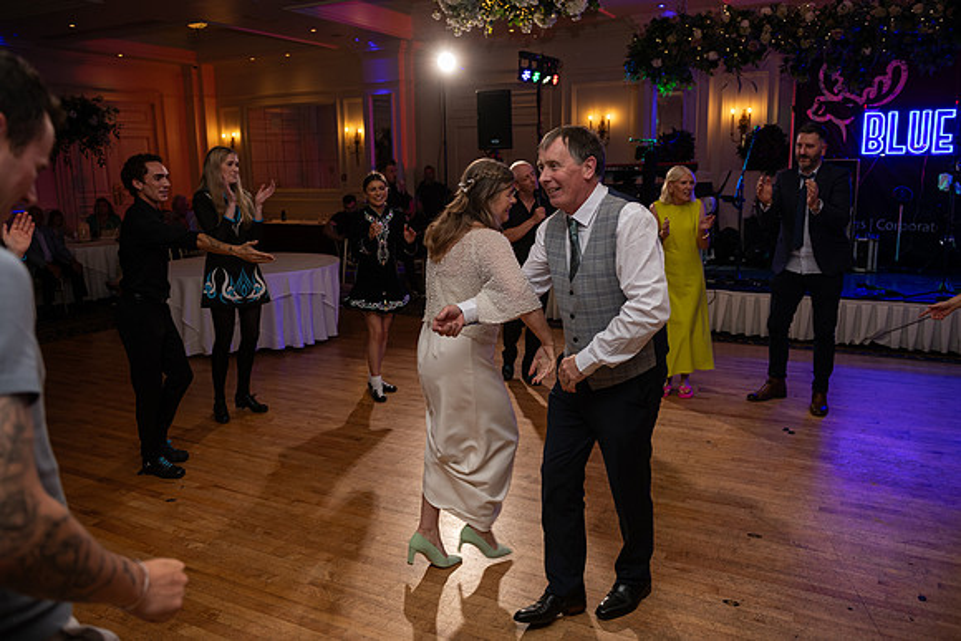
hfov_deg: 65.5
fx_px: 748
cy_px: 320
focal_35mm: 28
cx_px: 480
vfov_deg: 46.4
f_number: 3.5
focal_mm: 28
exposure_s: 1/160
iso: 500
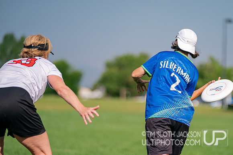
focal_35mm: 233
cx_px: 159
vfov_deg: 5.9
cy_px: 103
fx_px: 1510
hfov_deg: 8.8
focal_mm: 171
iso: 500
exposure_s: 1/10000
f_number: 2.8
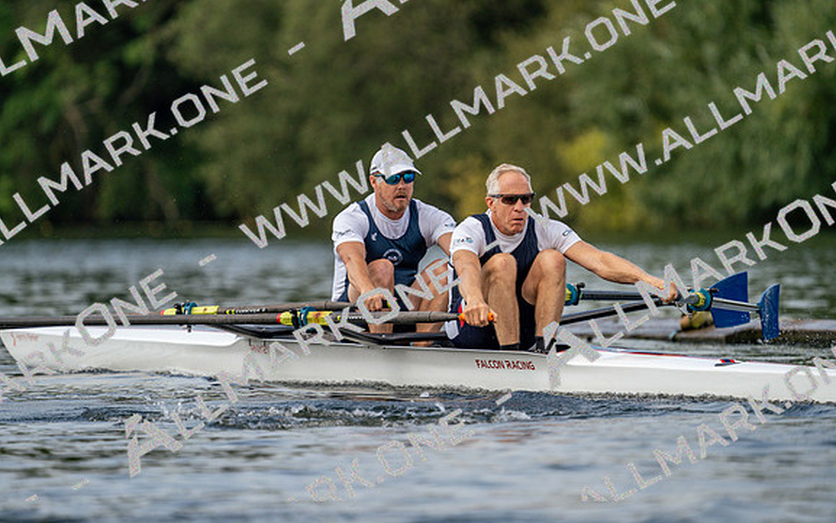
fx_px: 13446
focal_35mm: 590
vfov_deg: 2.2
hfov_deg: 3.6
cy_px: 253
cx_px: 419
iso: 500
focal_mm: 576
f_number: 6.3
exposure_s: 1/1600
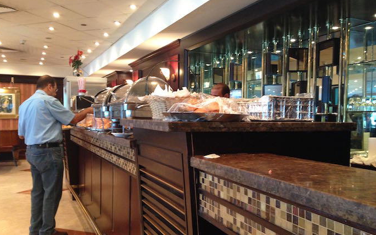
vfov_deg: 35.3
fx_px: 369
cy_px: 132
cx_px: 187
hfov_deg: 54.0
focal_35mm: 36
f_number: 2.4
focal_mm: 4.12
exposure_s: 1/20
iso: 250
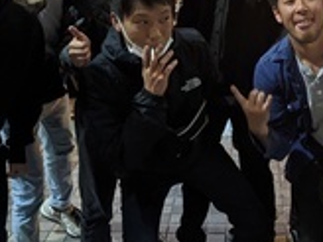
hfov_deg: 29.3
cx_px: 189
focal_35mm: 66
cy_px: 16
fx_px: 616
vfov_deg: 21.7
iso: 535
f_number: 1.73
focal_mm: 4.38
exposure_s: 1/24
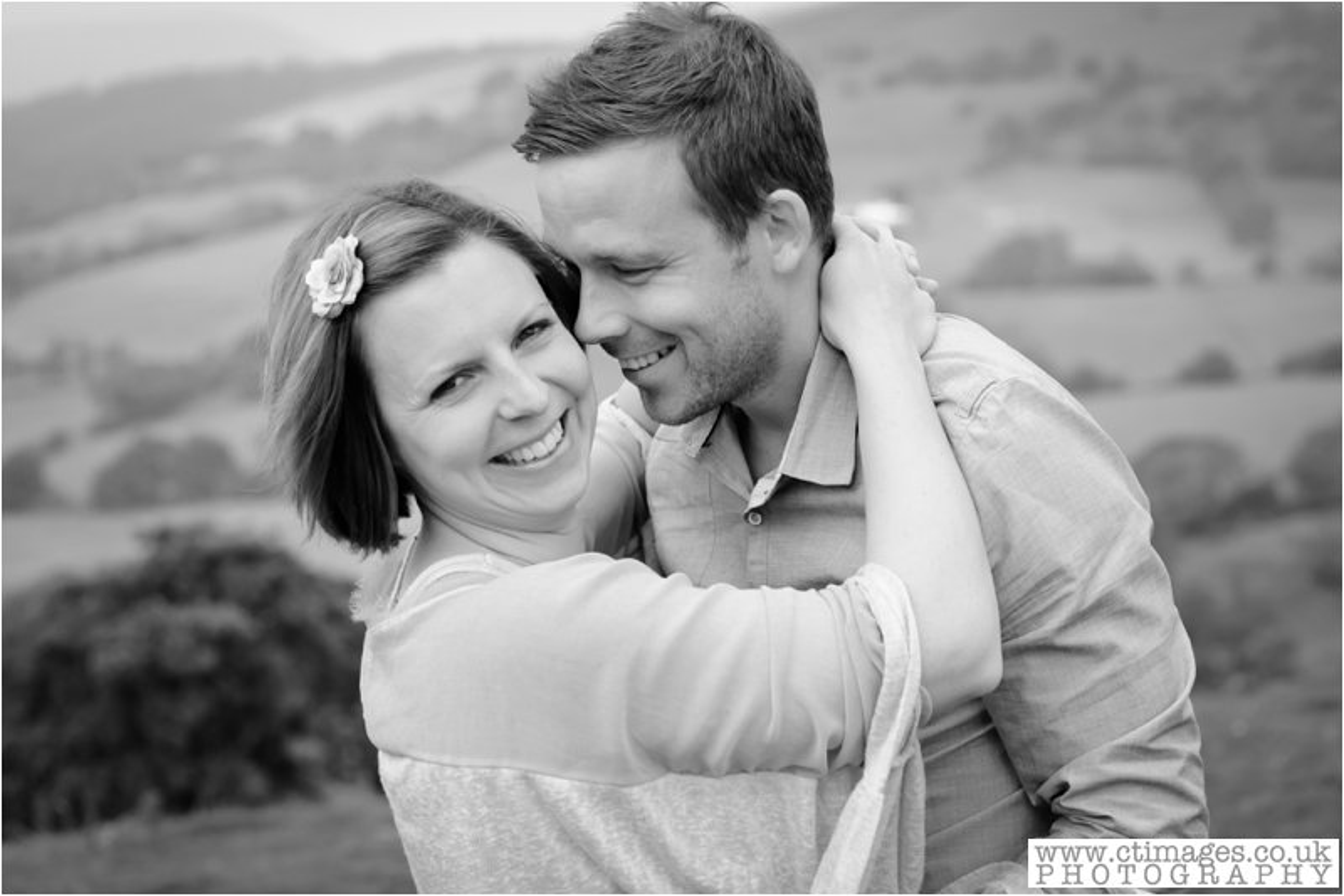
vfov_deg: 16.1
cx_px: 672
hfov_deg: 23.9
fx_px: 3172
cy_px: 448
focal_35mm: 85
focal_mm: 85
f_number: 5.6
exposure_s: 1/500
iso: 250
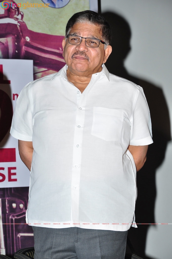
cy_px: 130
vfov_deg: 13.1
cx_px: 86
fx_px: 1132
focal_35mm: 158
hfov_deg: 8.7
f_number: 9
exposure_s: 1/125
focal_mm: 105
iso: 500
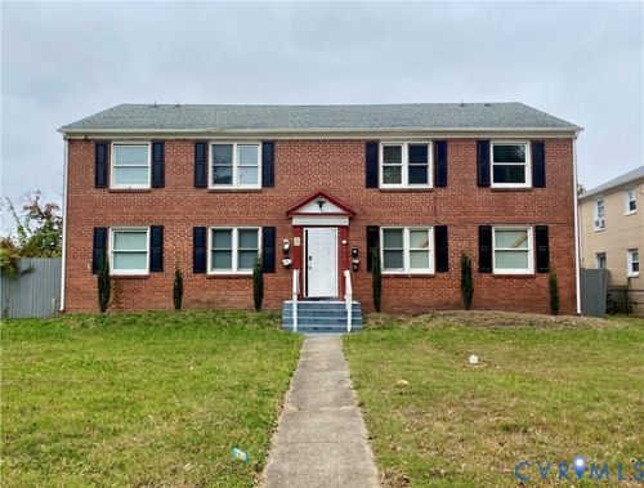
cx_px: 322
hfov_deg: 67.1
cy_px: 244
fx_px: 486
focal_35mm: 26
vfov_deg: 53.4
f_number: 1.8
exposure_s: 1/630
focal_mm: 4.25
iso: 32
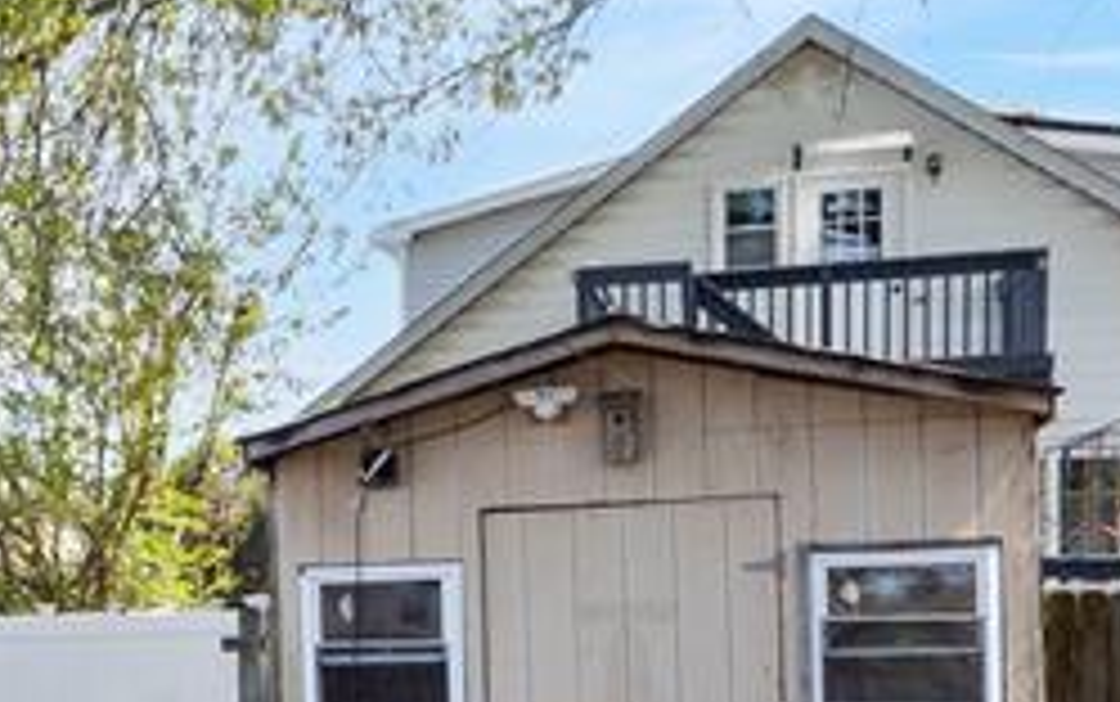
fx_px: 2046
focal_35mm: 67
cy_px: 619
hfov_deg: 26.2
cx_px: -328
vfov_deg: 19.1
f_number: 8
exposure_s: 1/40
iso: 100
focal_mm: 16
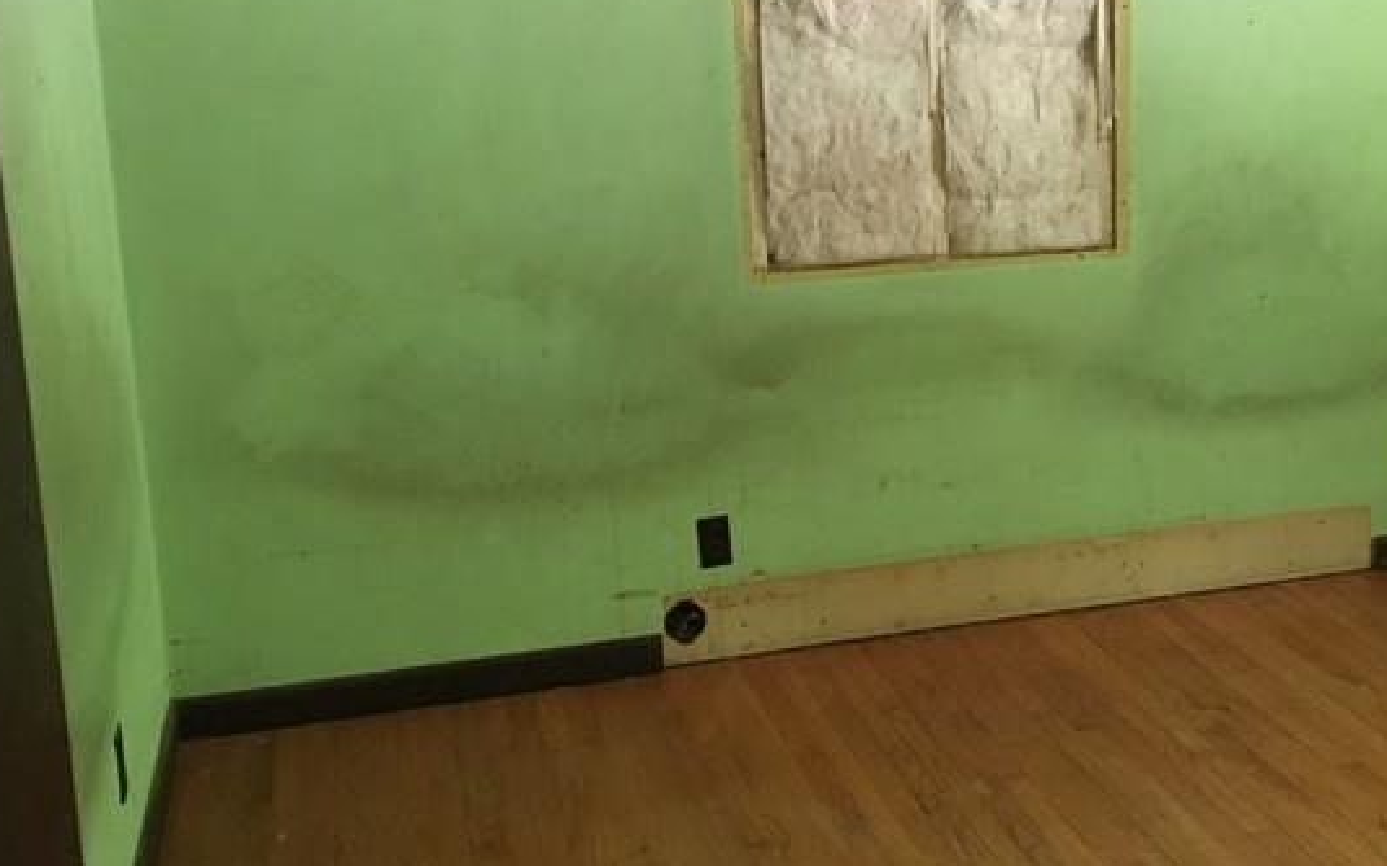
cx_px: 915
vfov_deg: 27.9
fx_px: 1738
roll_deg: +0.6
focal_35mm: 46
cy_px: 327
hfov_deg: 43.0
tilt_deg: -10.9
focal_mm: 4.15
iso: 320
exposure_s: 1/15
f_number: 2.2
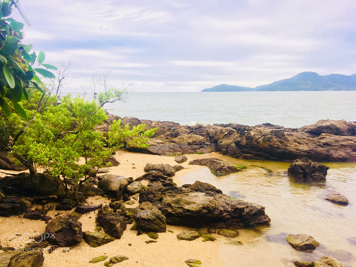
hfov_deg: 61.7
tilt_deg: -7.2
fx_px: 298
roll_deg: +0.0
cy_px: 134
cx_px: 178
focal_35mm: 29
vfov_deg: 48.2
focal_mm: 4.15
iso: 40
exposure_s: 1/120
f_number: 2.2
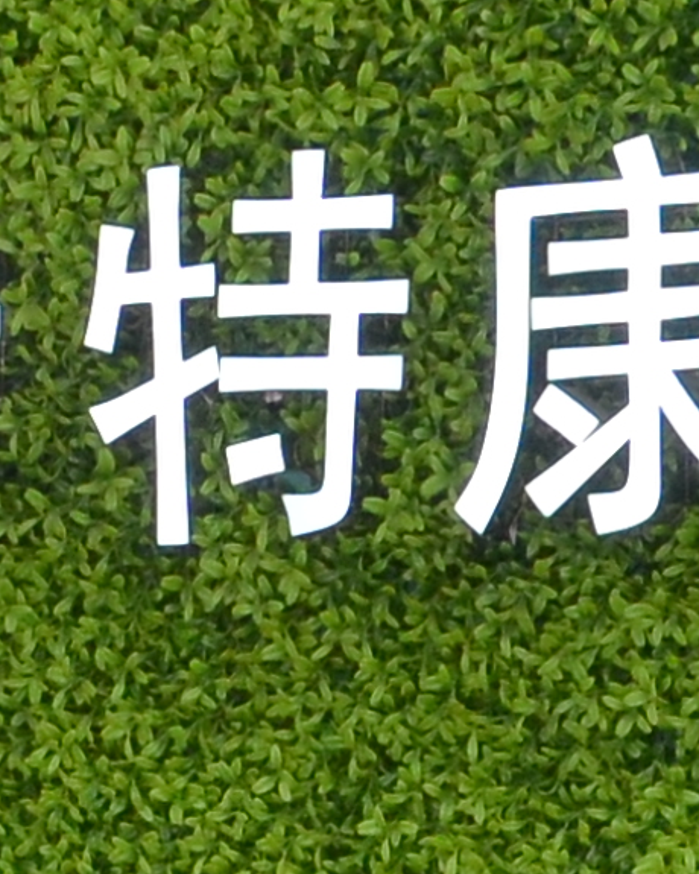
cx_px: -225
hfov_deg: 5.3
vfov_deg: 6.4
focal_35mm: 289
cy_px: 2022
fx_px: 7473
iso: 800
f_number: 9
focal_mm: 24
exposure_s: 1/100
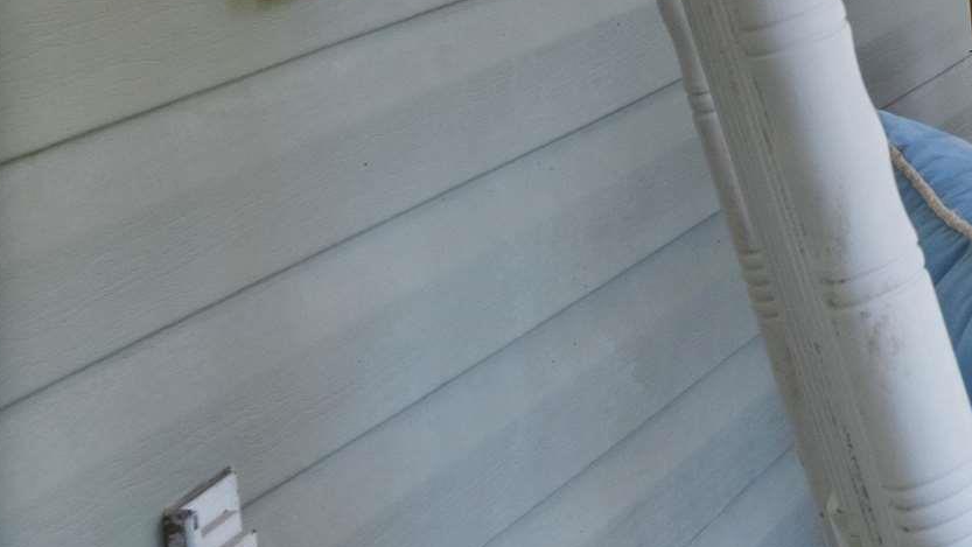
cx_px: 1775
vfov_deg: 10.2
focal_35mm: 112
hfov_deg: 16.0
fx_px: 2887
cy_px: -446
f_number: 7.1
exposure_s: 1/55
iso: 640
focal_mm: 19.1
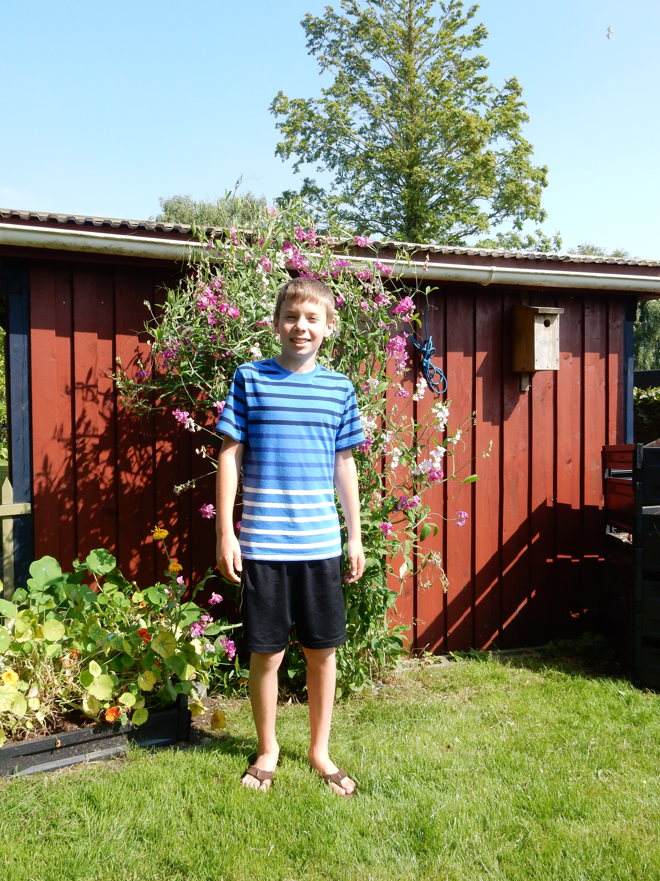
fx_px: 763
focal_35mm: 30
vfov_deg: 60.0
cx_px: 330
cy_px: 440
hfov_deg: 46.8
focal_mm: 5.4
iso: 125
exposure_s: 1/500
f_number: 4
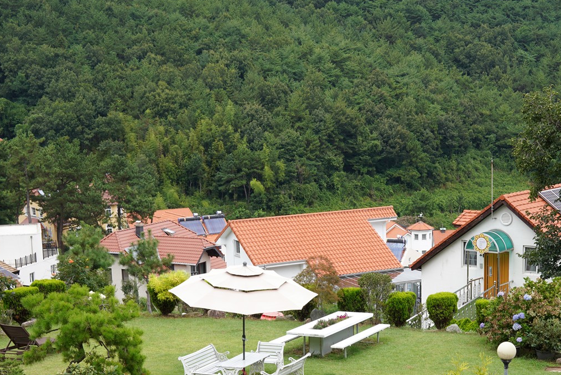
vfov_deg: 19.5
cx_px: 350
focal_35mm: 69
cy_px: 317
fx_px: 1076
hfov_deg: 29.1
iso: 100
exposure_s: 1/100
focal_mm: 35
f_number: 9
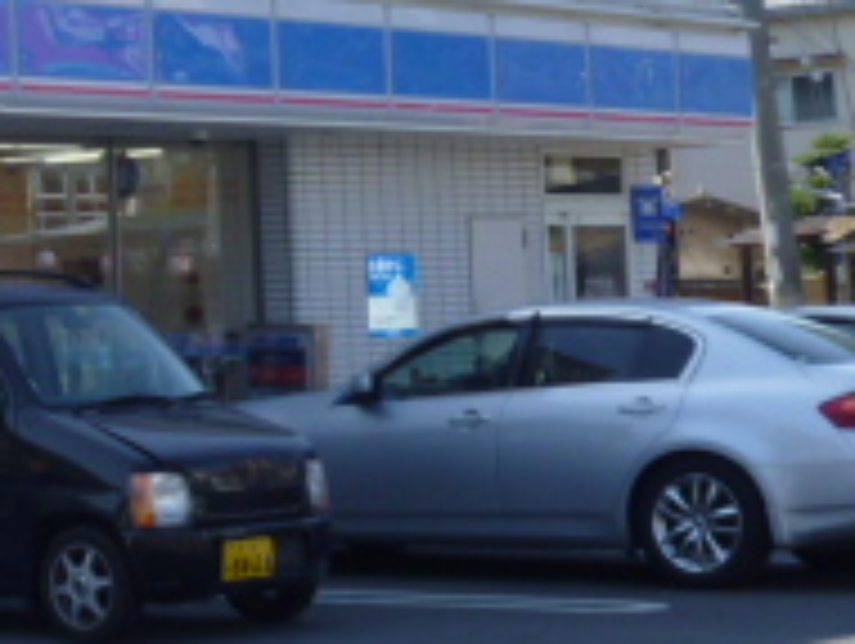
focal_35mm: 128
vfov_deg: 11.5
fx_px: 3166
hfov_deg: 14.7
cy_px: -27
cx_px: -252
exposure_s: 1/500
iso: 100
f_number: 4
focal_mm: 6.8
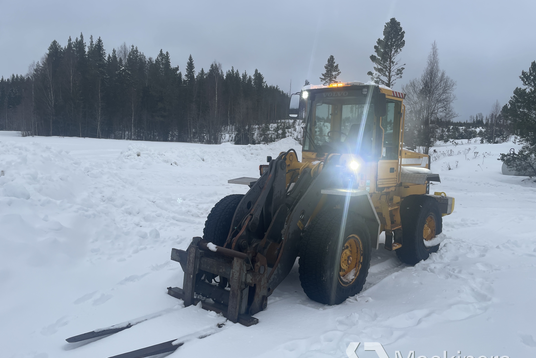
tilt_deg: -3.0
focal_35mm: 28
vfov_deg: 46.4
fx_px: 417
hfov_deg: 65.5
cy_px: 182
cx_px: 263
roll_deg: -1.0
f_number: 1.6
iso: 32
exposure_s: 1/435
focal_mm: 4.2
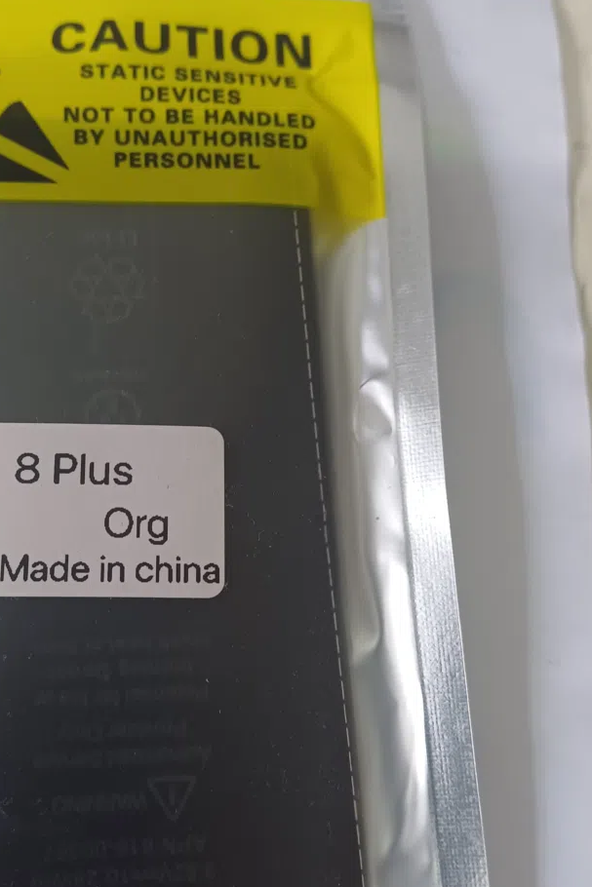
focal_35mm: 39
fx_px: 962
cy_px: 443
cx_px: 178
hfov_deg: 33.8
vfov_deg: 49.5
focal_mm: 4.65
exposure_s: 1/50
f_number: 1.8
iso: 160
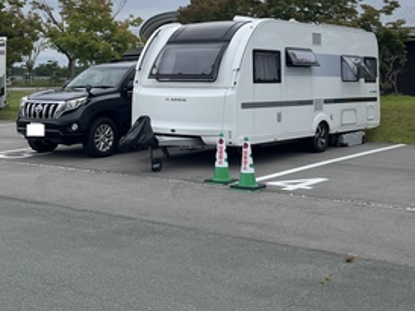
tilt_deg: +6.4
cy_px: -11
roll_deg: -1.0
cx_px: 167
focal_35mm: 57
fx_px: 683
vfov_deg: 24.3
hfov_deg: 33.7
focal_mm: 5.1
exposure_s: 1/1647
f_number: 1.6
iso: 50
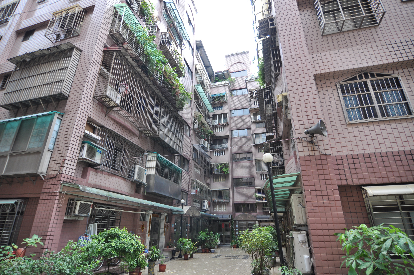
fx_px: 207
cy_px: 138
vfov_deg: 67.2
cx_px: 207
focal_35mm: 18
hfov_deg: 90.1
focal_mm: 12
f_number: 4.5
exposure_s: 1/80
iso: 200
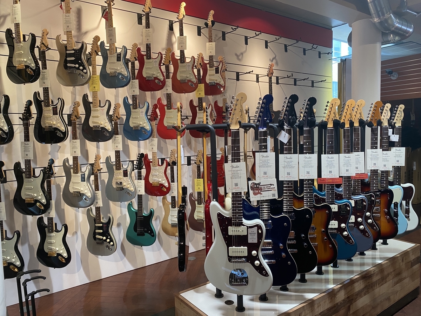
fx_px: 316
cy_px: 158
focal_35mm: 26
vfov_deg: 53.1
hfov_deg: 67.3
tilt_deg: -3.7
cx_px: 210
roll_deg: +1.3
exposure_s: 1/60
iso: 100
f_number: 1.8
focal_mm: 4.25
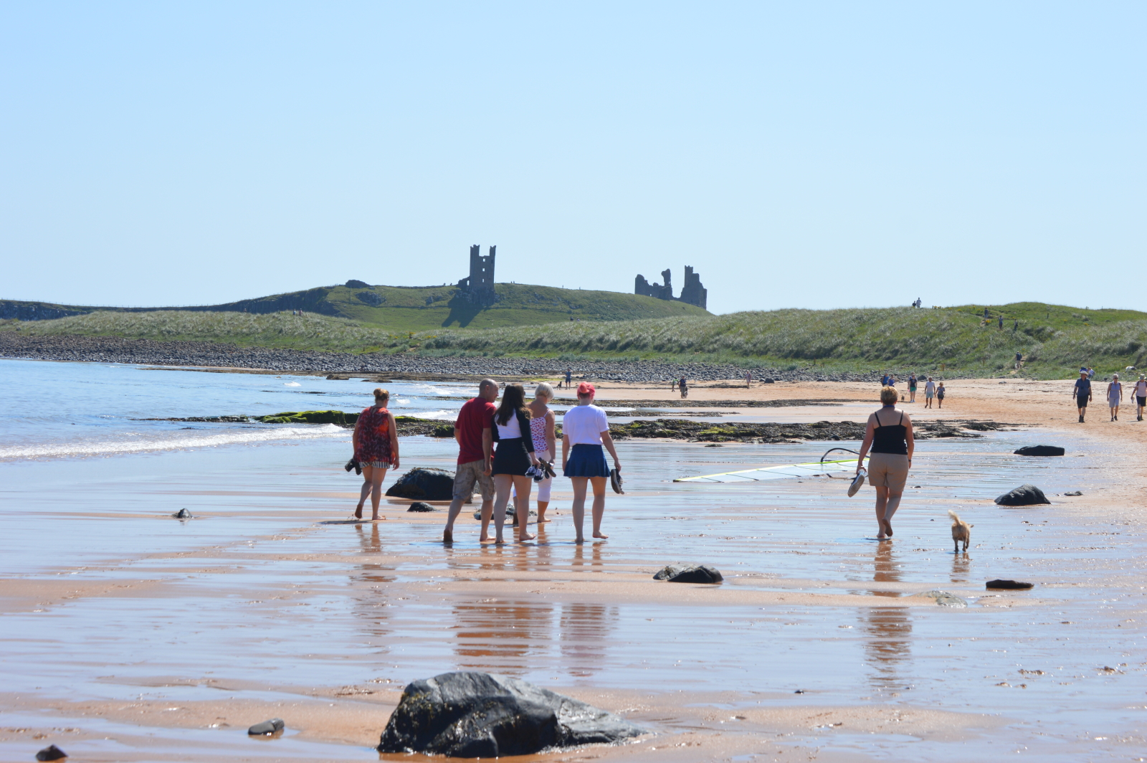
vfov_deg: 16.5
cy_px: 382
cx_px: 574
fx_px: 2626
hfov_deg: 24.6
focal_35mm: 82
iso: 100
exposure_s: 1/320
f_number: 9
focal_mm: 55
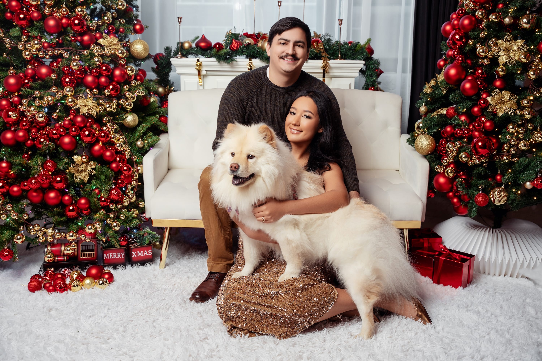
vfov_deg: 33.6
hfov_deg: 48.8
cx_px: 271
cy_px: 180
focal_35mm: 40
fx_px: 598
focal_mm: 39.7
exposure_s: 1/125
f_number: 5
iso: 320
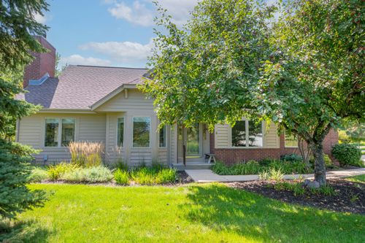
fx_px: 233
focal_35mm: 23
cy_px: 122
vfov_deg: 55.1
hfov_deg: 76.1
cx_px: 182
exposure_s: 1/160
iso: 320
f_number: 8
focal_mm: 23
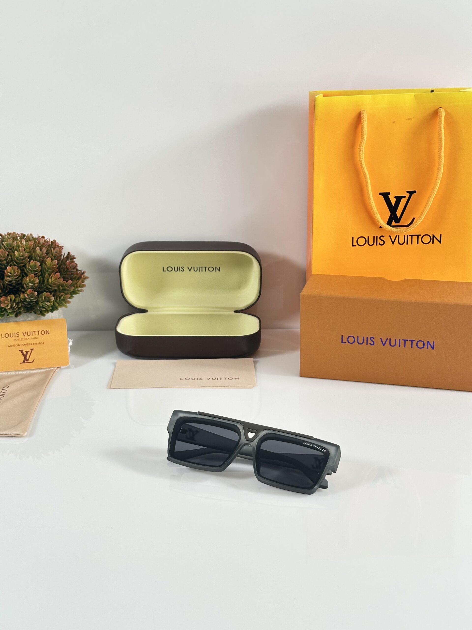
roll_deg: +0.2
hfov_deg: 30.3
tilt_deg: -20.4
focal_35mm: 48
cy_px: 315
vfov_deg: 39.7
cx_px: 236
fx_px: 873
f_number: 1.78
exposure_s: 1/108
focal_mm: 6.86
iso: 80
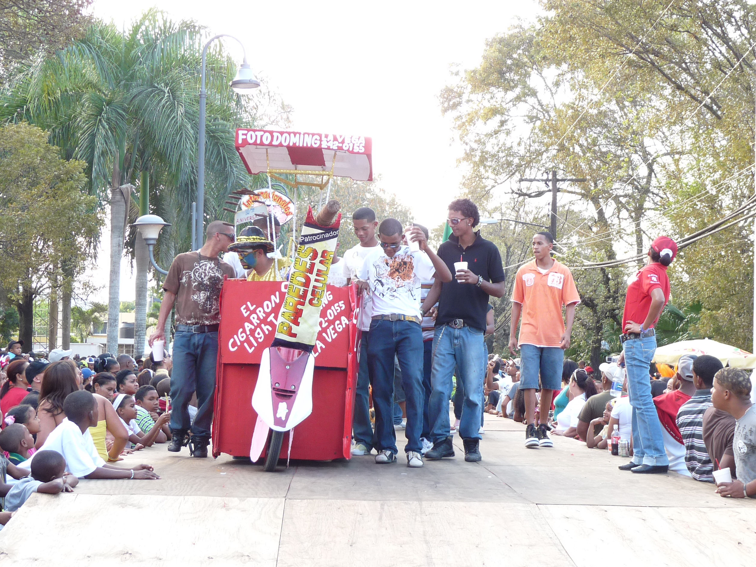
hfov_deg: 31.7
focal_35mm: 61
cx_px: 382
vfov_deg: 24.0
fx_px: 1332
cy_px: 280
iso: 100
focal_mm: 7.6
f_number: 3
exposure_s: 1/50
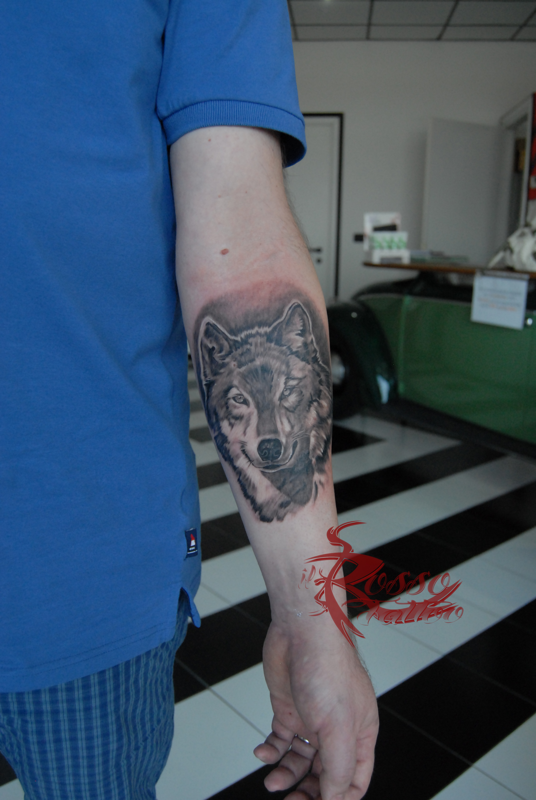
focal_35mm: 30
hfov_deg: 43.7
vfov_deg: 61.9
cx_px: 268
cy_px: 400
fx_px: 668
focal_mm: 20
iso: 800
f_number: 4.5
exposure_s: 1/80
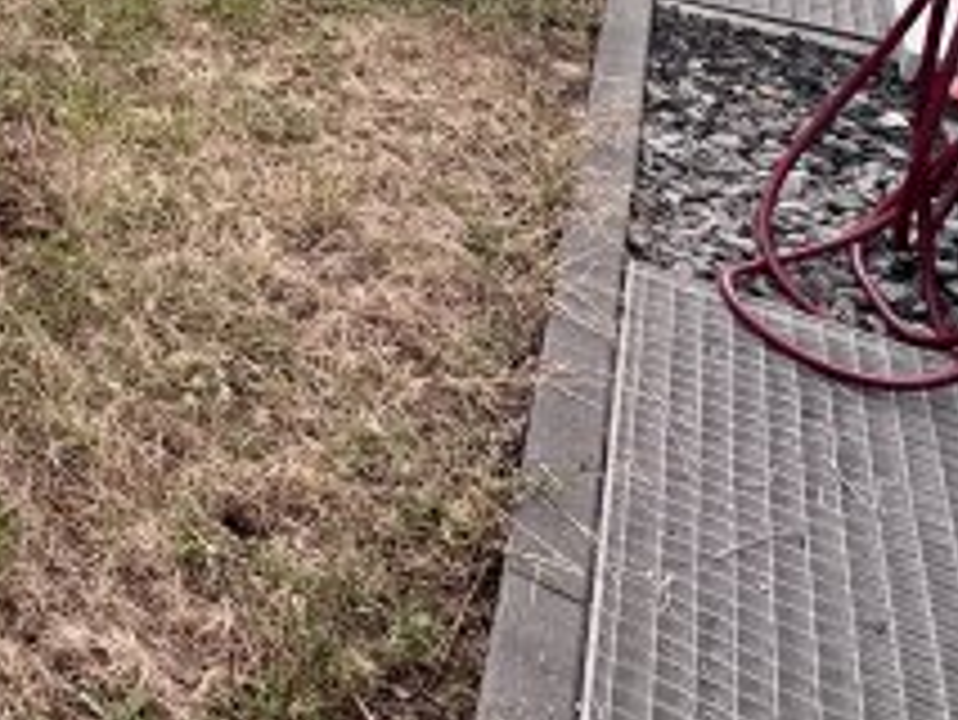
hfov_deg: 28.0
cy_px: -360
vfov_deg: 23.4
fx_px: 1385
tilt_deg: -12.6
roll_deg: -2.1
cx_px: -418
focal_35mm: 50
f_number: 2.2
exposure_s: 1/99
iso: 50
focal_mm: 2.22
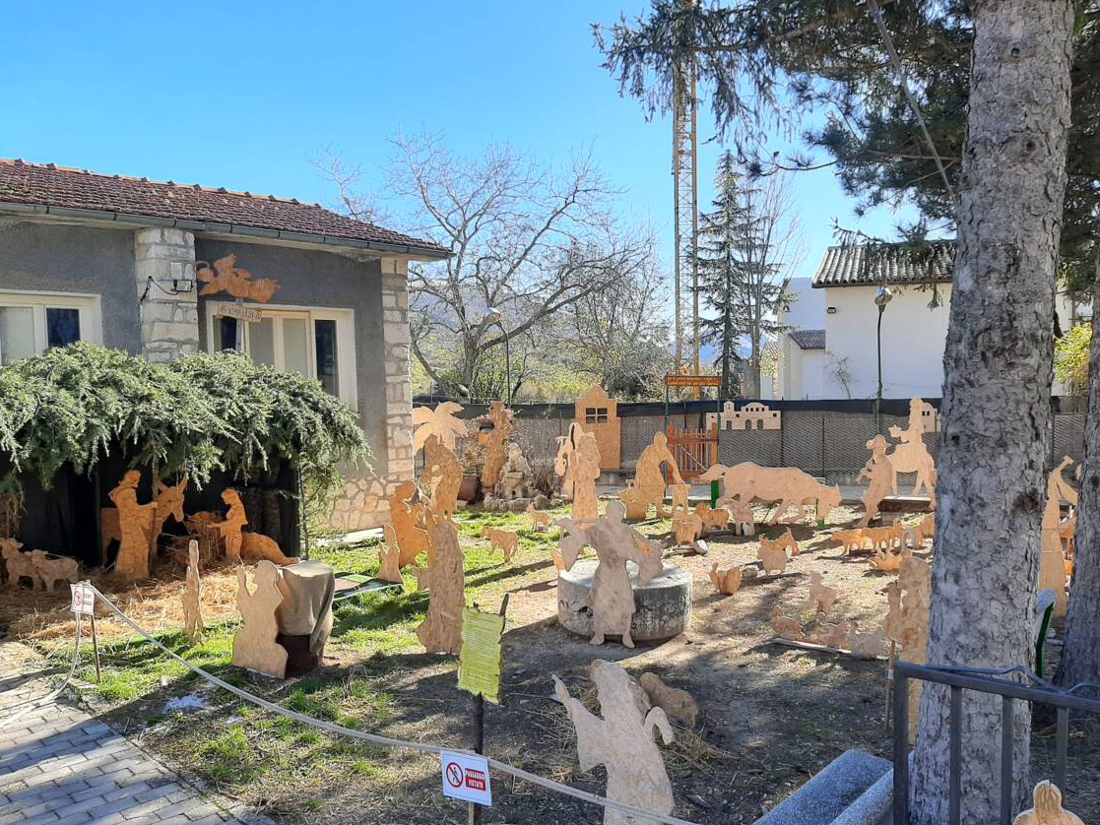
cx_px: 571
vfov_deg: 48.2
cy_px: 424
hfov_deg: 61.6
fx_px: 922
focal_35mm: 29
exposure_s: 1/1004
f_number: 1.7
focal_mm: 3.93
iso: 40
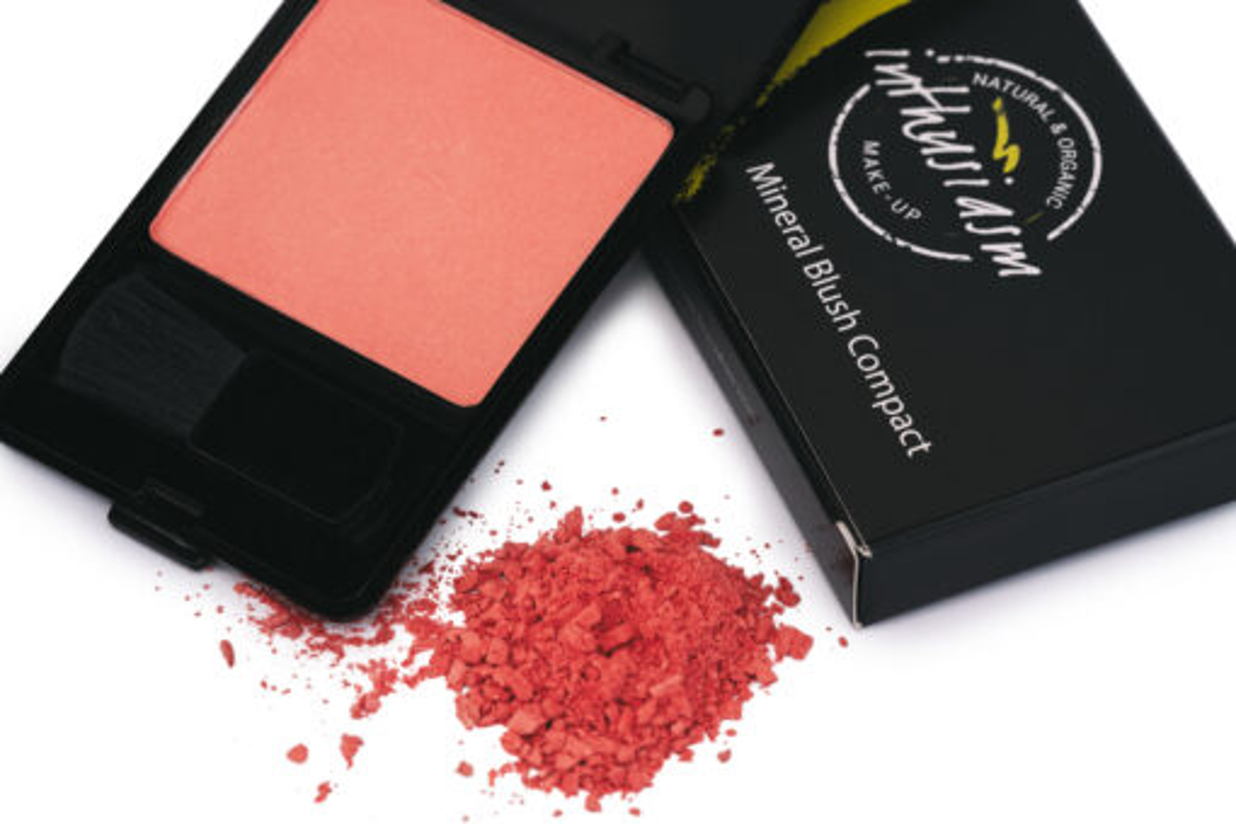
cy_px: 412
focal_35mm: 180
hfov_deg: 11.4
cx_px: 618
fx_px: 6180
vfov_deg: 7.6
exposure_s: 1/40
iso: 100
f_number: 11
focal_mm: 180
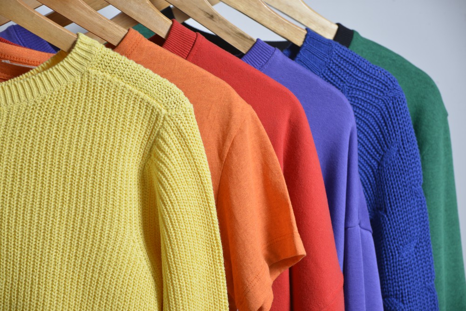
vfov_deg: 13.7
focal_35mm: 100
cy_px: 156
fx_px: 1295
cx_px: 233
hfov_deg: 20.4
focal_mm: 100
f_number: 10
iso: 500
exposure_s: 1/125
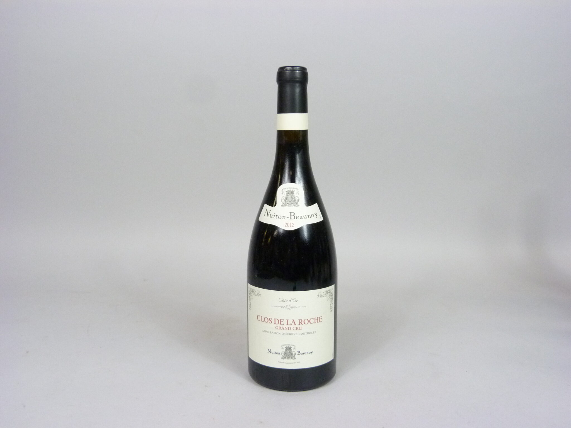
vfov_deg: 44.2
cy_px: 214
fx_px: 528
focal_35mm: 32
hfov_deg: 56.8
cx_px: 286
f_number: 3
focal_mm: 5.7
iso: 400
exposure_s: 1/60
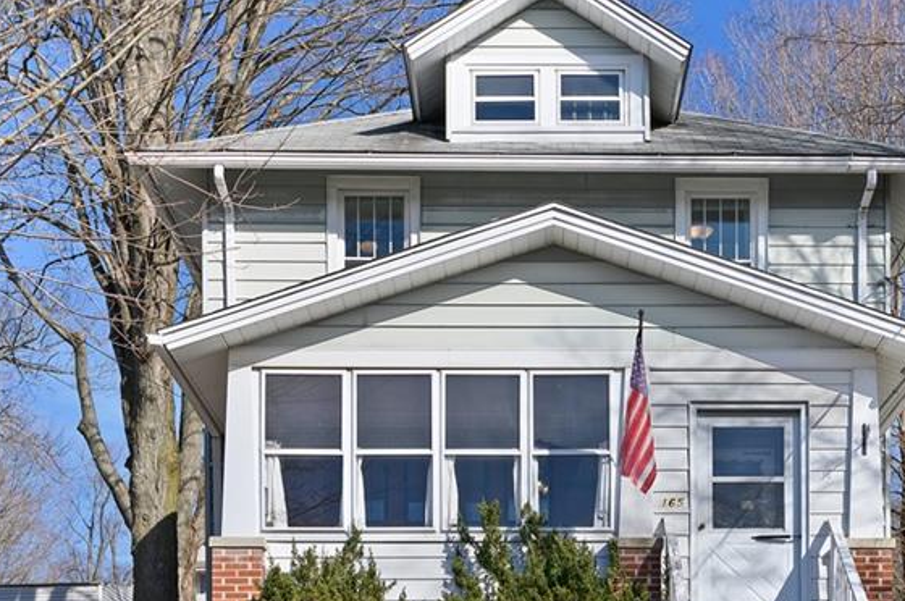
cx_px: 551
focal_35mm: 64
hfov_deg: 31.3
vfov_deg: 21.0
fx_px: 1607
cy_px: 469
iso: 400
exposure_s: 1/400
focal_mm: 35
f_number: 7.1
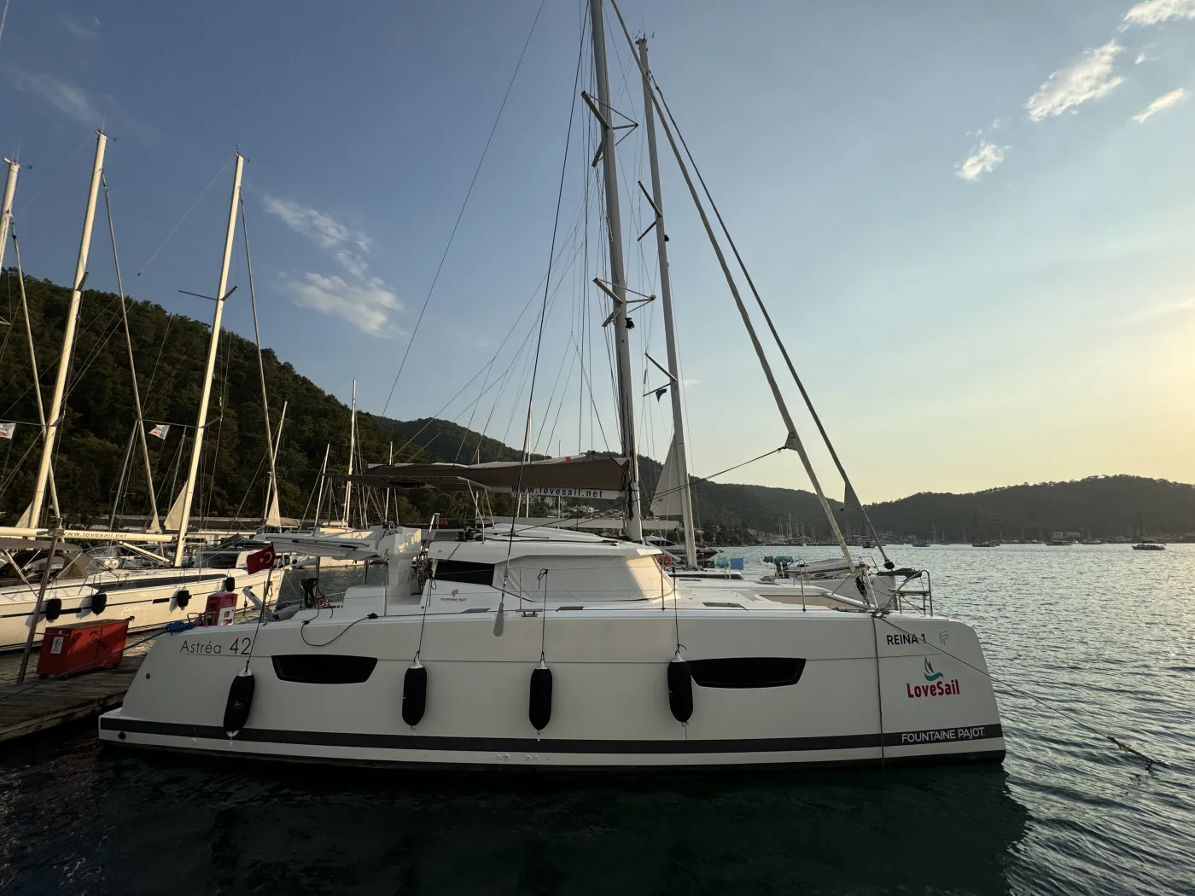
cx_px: 598
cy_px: 448
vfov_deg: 85.7
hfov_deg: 102.1
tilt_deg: +12.0
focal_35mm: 14
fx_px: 483
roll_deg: +0.1
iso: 50
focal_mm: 2.22
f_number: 2.2
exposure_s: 1/2770
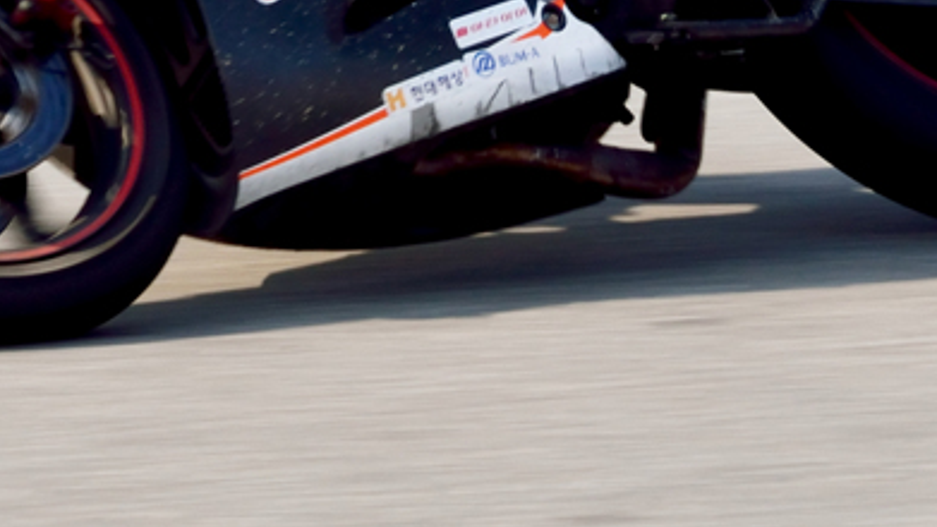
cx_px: 410
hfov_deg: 4.9
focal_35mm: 441
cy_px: -204
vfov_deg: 2.8
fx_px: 10958
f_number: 14
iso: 100
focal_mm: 86
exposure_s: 1/160
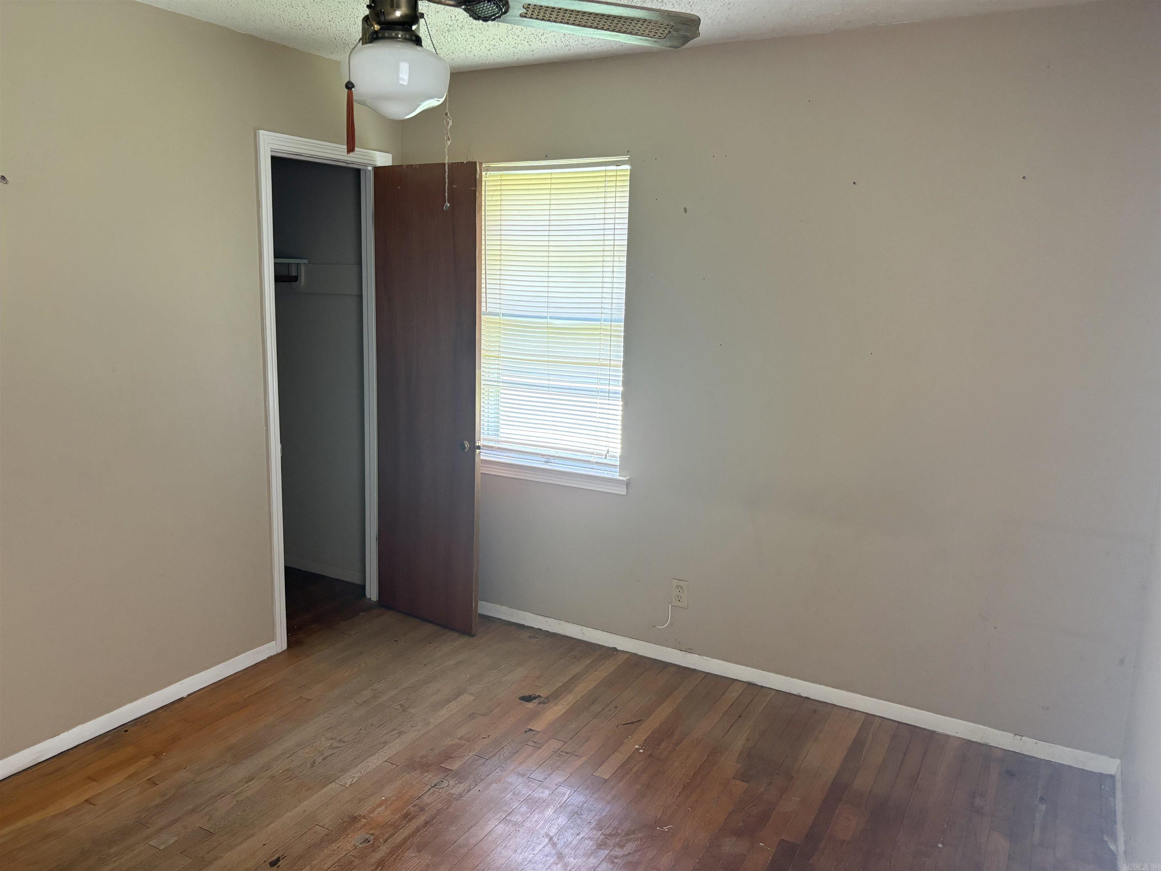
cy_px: 436
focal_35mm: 26
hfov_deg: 67.3
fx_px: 872
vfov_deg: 53.1
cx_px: 580
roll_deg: -1.4
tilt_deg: -8.7
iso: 250
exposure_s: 1/60
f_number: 1.6
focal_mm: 5.96
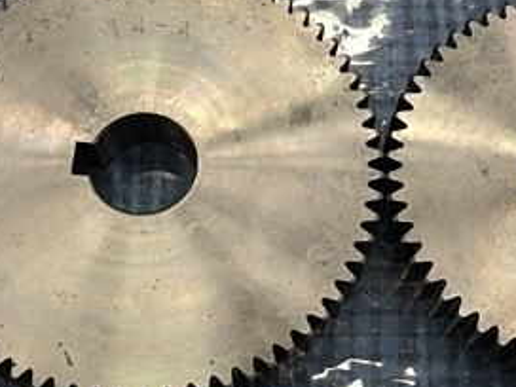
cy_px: 203
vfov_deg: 22.3
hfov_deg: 29.4
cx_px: 292
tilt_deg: -72.7
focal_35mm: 66
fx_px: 984
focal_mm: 3.99
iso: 25
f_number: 1.8
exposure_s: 1/30
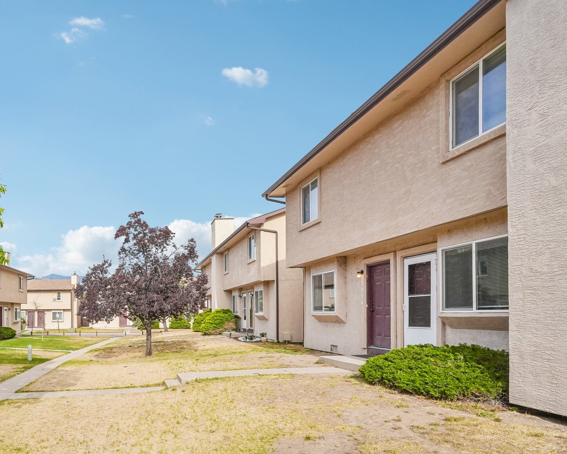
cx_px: 105
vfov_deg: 57.0
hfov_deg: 63.5
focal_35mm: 24
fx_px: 403
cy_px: 315
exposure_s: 1/1000
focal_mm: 10
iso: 800
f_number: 8
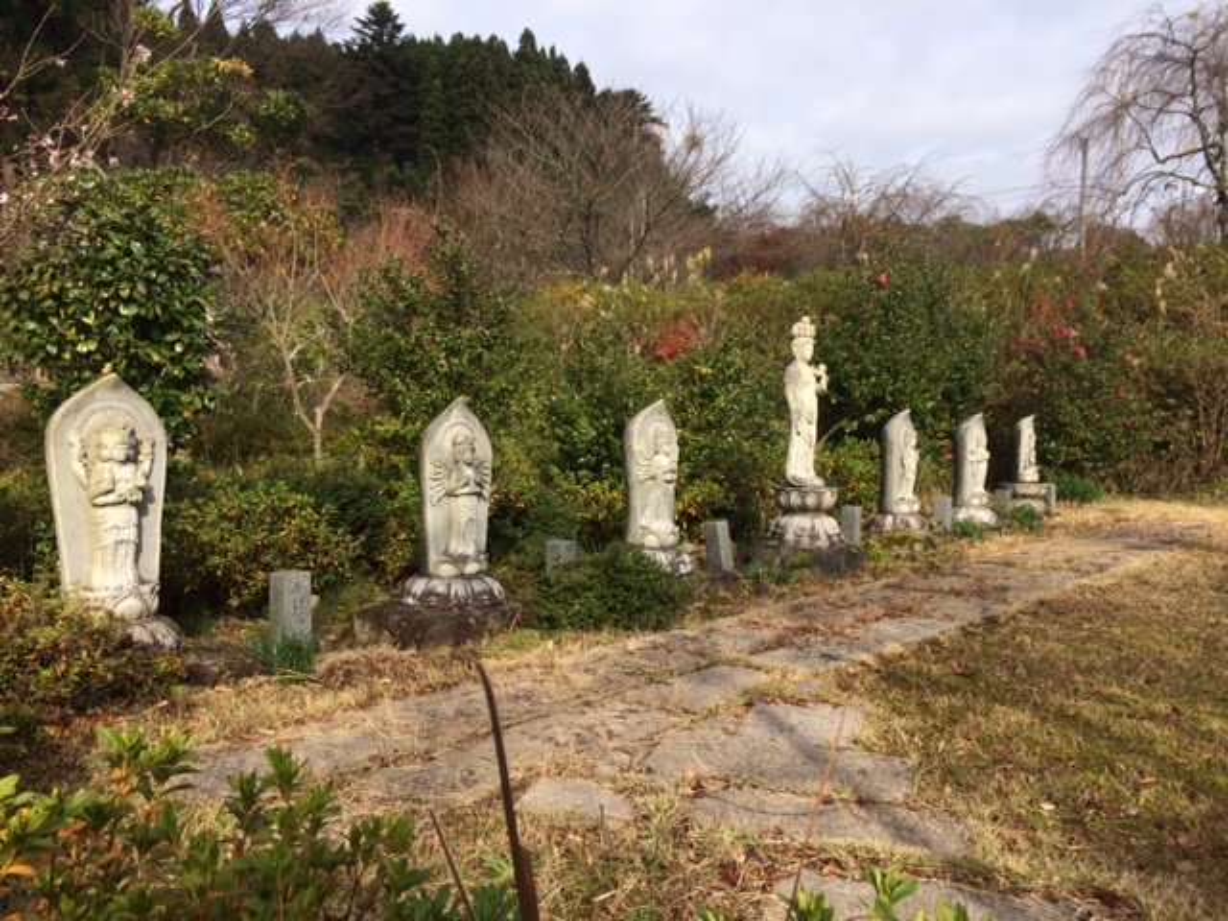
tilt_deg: -3.8
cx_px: 614
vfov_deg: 48.2
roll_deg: -0.7
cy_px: 460
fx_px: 1029
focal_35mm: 29
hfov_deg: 61.7
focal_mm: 4.15
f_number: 2.2
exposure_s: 1/1414
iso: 32
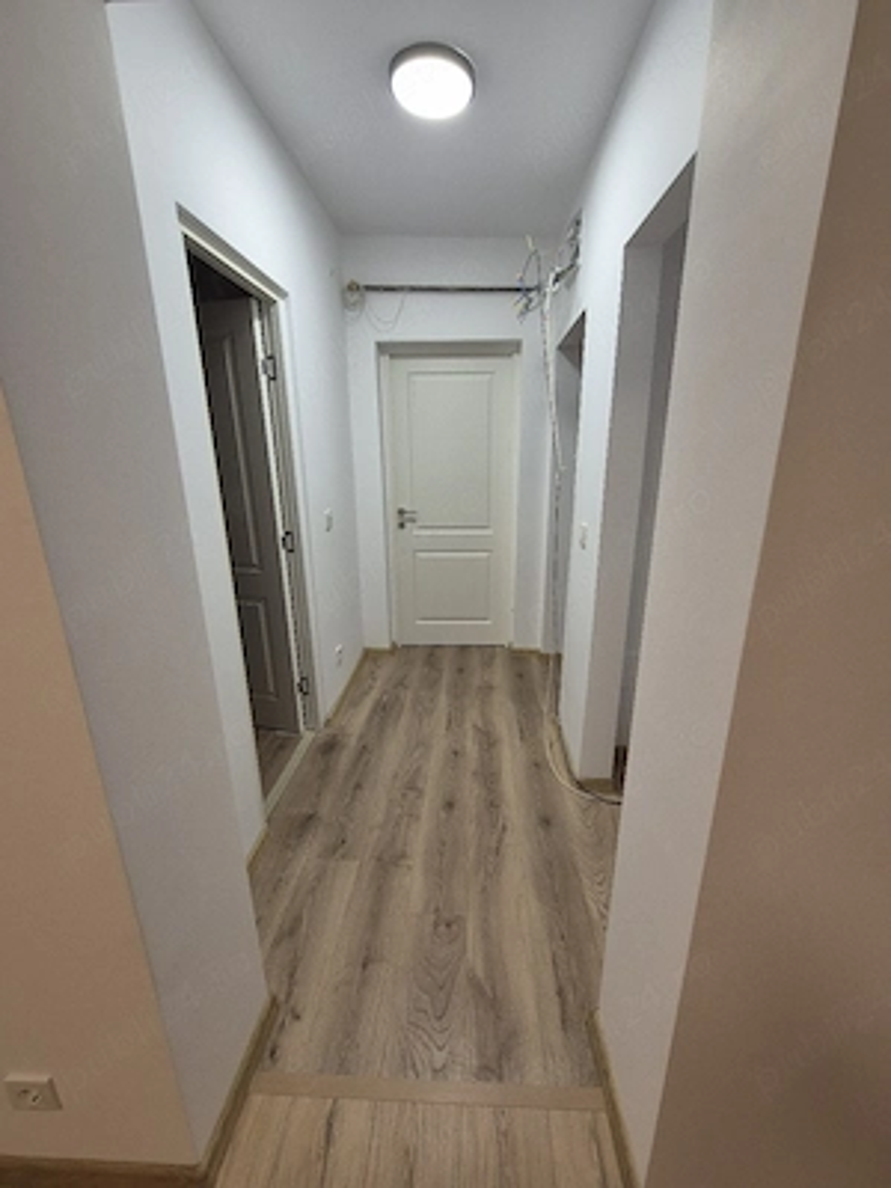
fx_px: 446
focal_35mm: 13
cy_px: 594
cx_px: 446
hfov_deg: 89.9
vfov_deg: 106.2
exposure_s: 1/50
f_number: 2.2
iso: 125
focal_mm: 2.2
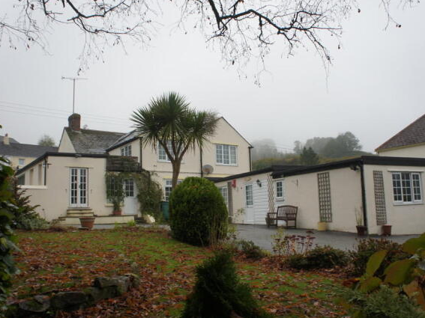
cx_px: 217
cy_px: 162
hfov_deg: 60.0
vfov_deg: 46.8
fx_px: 368
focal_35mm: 30
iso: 200
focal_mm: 18
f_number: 6.3
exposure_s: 1/80
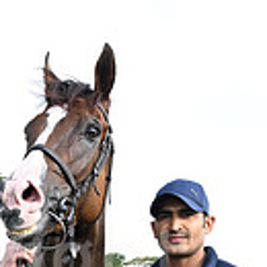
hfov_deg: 18.9
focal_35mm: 91
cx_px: 58
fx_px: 794
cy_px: 393
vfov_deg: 17.3
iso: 500
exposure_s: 1/400
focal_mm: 24
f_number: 6.3
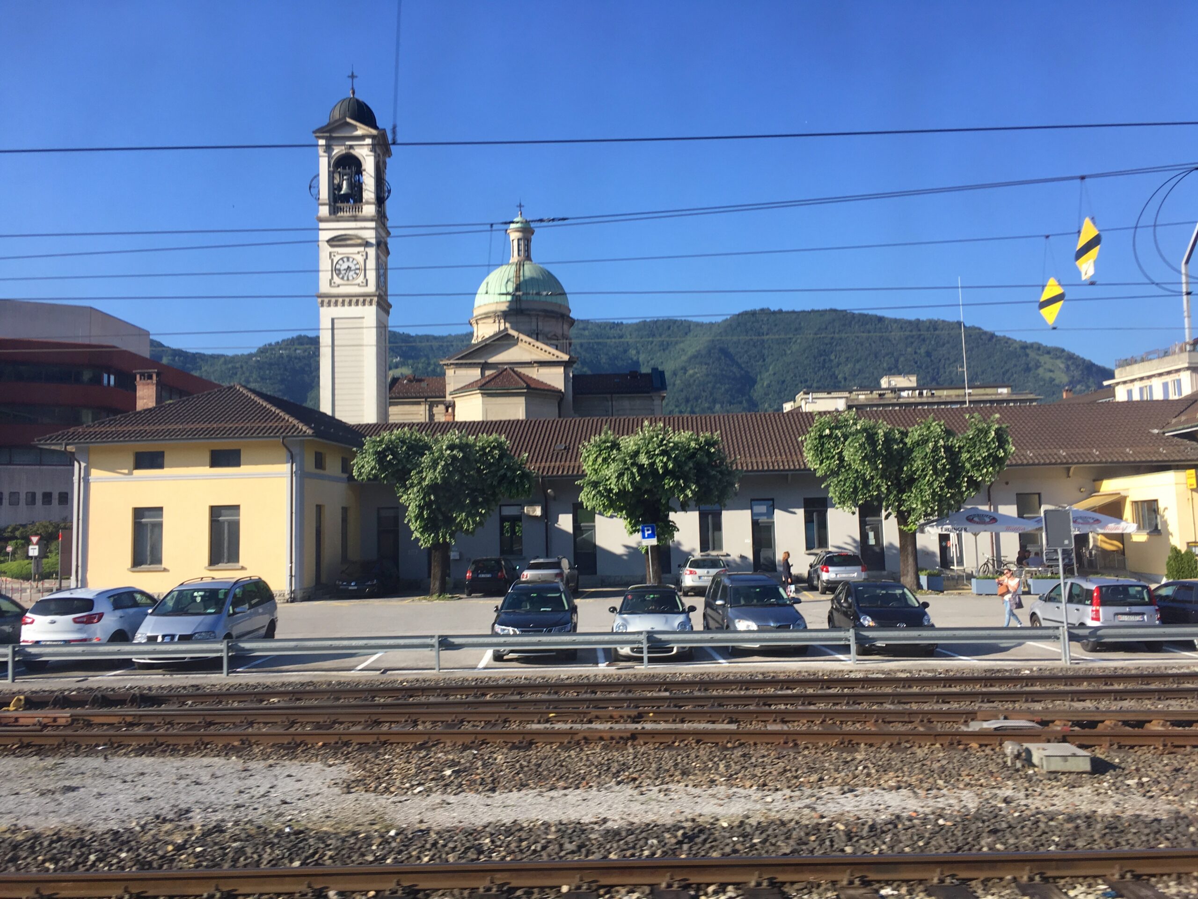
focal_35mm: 29
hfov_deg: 61.7
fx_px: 1004
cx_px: 599
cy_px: 450
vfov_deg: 48.2
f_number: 2.2
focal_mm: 4.15
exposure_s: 1/345
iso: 25
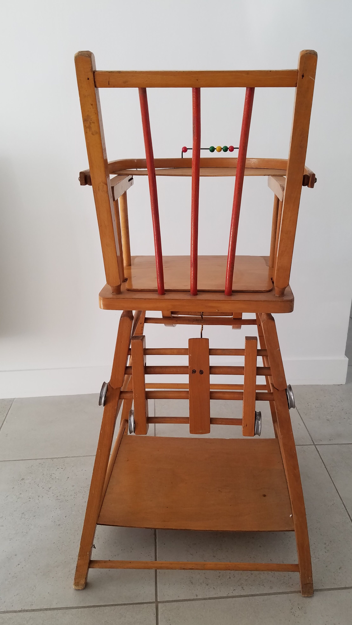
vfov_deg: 66.1
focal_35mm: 29
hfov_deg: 40.1
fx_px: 481
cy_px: 314
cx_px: 205
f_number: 1.7
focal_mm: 4.2
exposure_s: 1/60
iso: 64
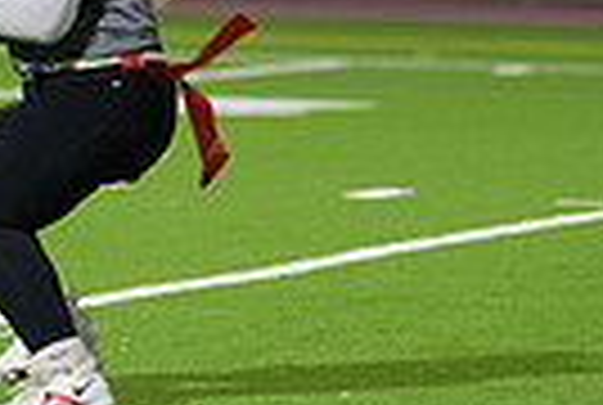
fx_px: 10156
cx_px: -148
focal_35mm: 605
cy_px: -29
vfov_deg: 2.3
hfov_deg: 3.4
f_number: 2.8
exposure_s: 1/200
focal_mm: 140
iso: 1000
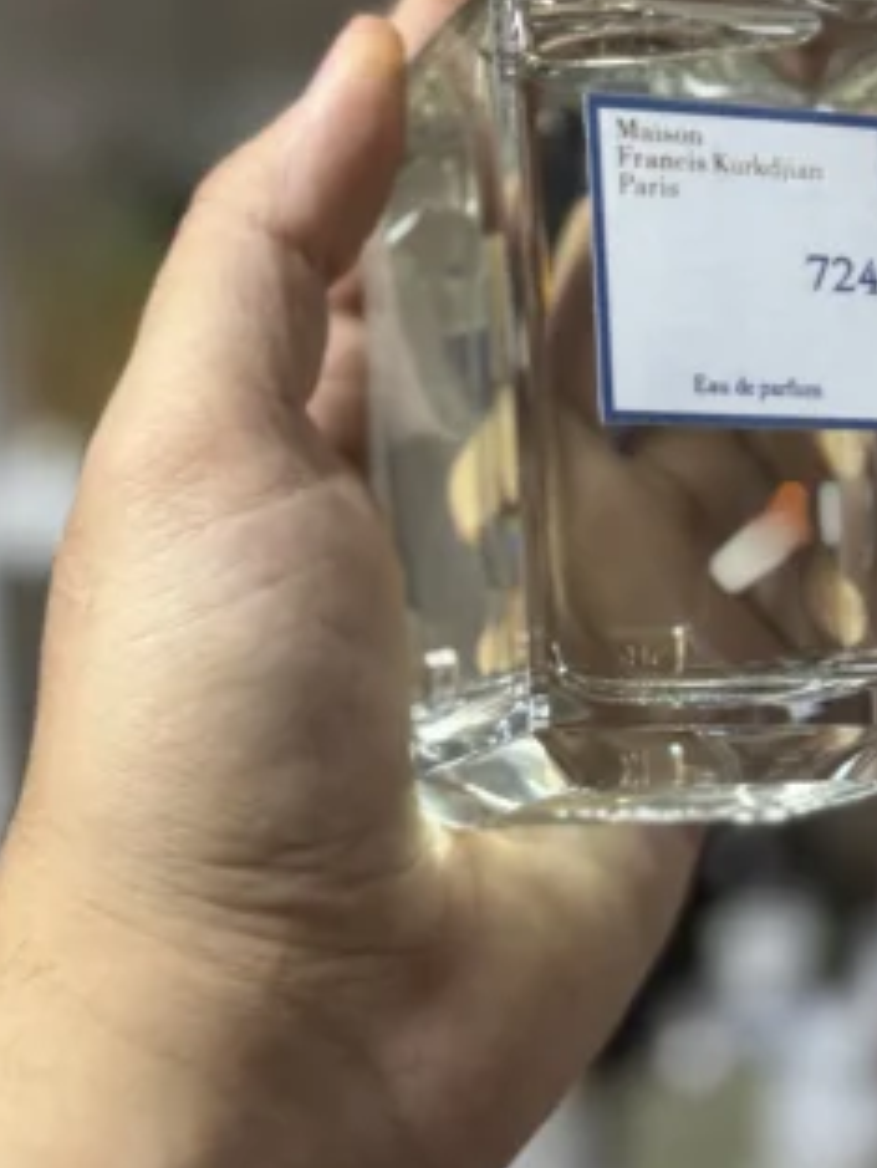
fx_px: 2971
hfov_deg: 16.7
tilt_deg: -20.9
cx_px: 705
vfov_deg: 22.1
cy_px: 341
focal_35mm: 88
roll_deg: -1.7
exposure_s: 1/50
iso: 160
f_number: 1.78
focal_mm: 6.76
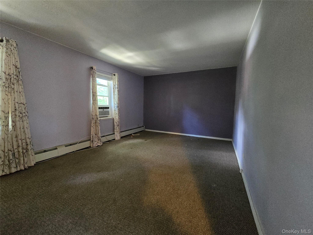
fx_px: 118
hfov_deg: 106.2
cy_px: 118
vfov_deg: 89.9
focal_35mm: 13
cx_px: 156
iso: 1600
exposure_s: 1/40
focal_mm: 2.2
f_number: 2.2
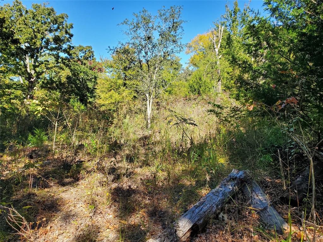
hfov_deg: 67.3
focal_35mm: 26
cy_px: 121
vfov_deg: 53.1
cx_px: 162
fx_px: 243
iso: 50
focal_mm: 4.3
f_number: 2.4
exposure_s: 1/551
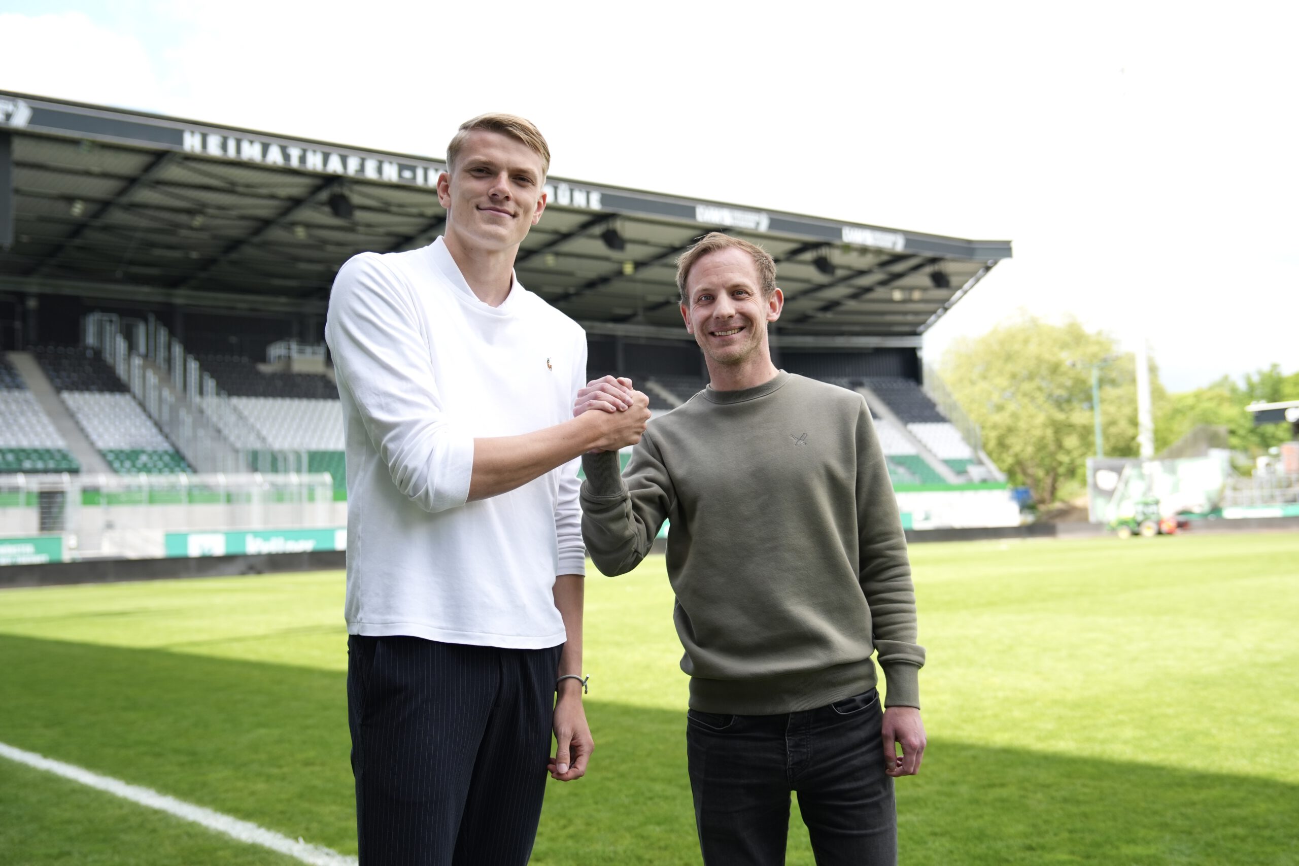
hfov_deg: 54.4
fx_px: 1263
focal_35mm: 35
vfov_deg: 37.9
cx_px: 650
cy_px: 433
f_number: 2.8
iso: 250
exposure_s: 1/1250
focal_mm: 35
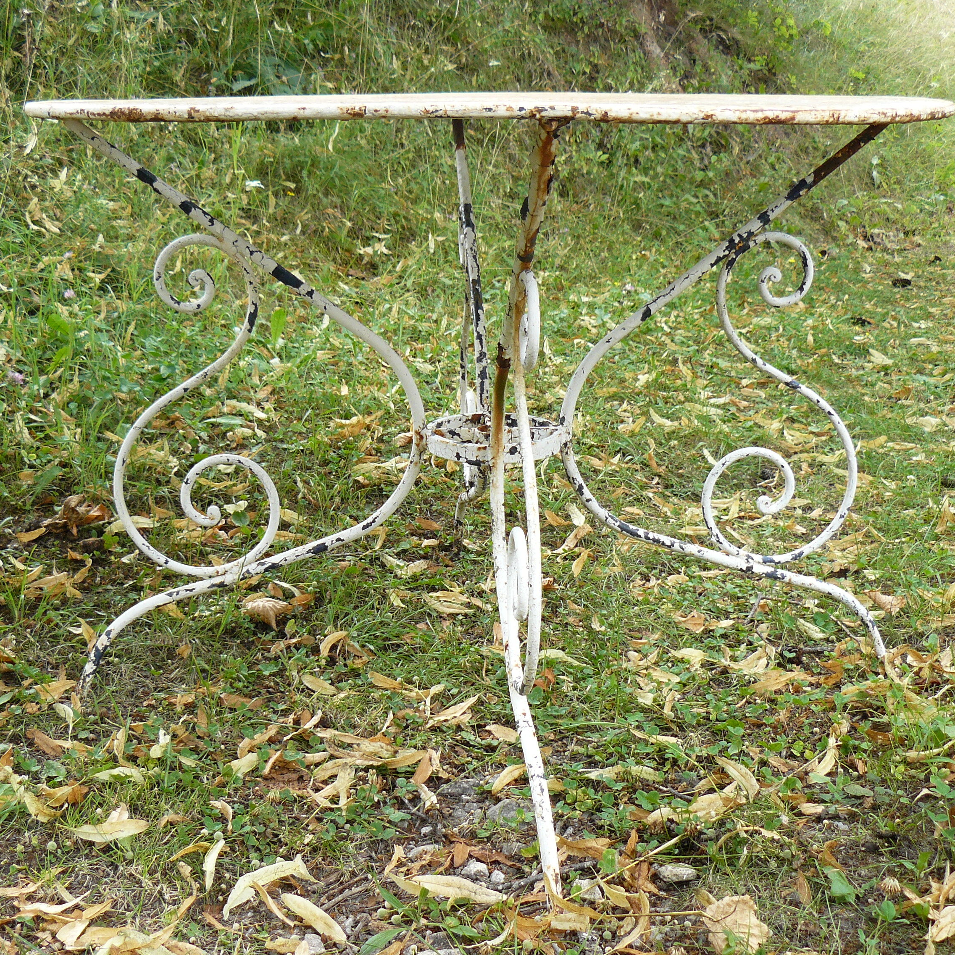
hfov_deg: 39.2
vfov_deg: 39.2
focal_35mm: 43
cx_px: 448
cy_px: 479
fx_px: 1342
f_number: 2.8
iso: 100
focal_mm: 6
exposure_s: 1/80
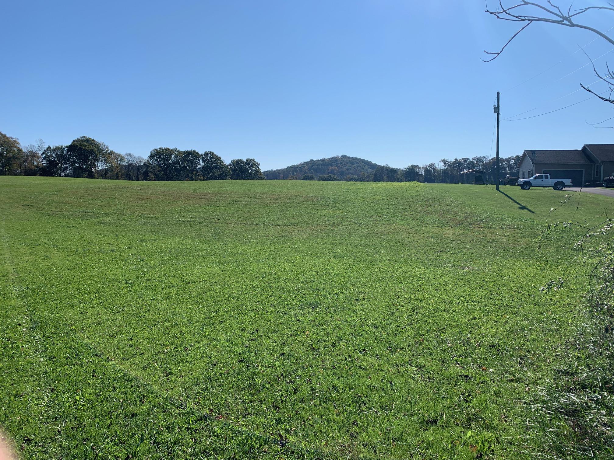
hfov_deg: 67.3
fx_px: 461
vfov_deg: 53.1
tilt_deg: -0.9
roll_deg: +0.8
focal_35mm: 26
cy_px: 230
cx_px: 307
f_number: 1.8
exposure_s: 1/4098
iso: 25
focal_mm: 4.25
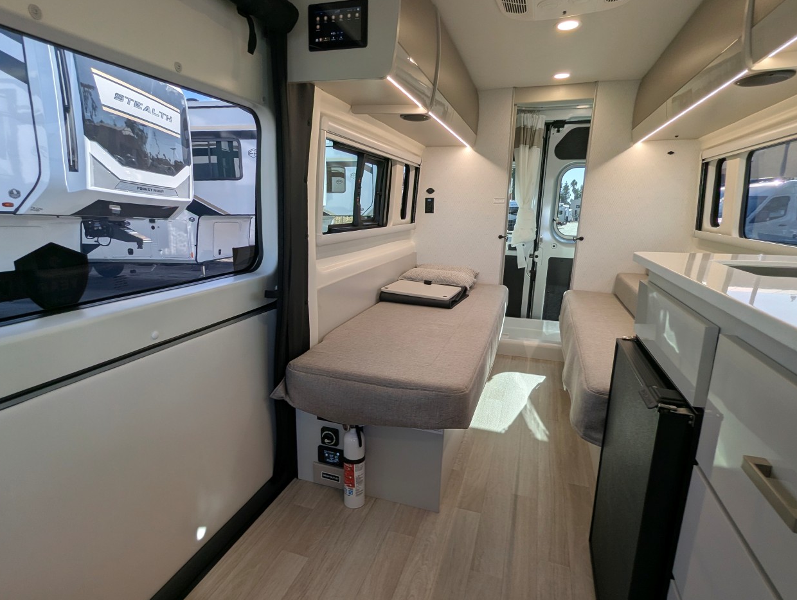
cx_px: 387
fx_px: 415
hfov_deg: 87.7
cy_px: 314
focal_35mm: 18
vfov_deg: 71.7
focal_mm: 2.35
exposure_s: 1/187
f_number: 2.2
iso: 61
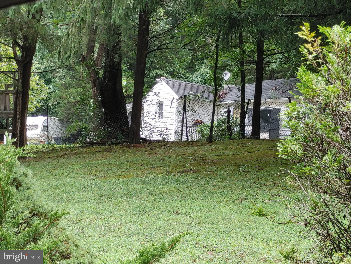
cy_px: 132
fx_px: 892
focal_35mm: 88
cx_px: 176
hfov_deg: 22.3
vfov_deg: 16.8
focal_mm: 5.58
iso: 50
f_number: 1.8
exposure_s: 1/60
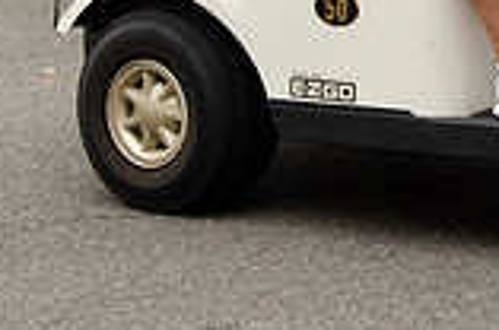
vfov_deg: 6.1
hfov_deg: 9.2
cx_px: 671
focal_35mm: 221
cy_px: -238
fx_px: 3057
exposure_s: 1/500
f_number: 7.1
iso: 400
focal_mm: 40
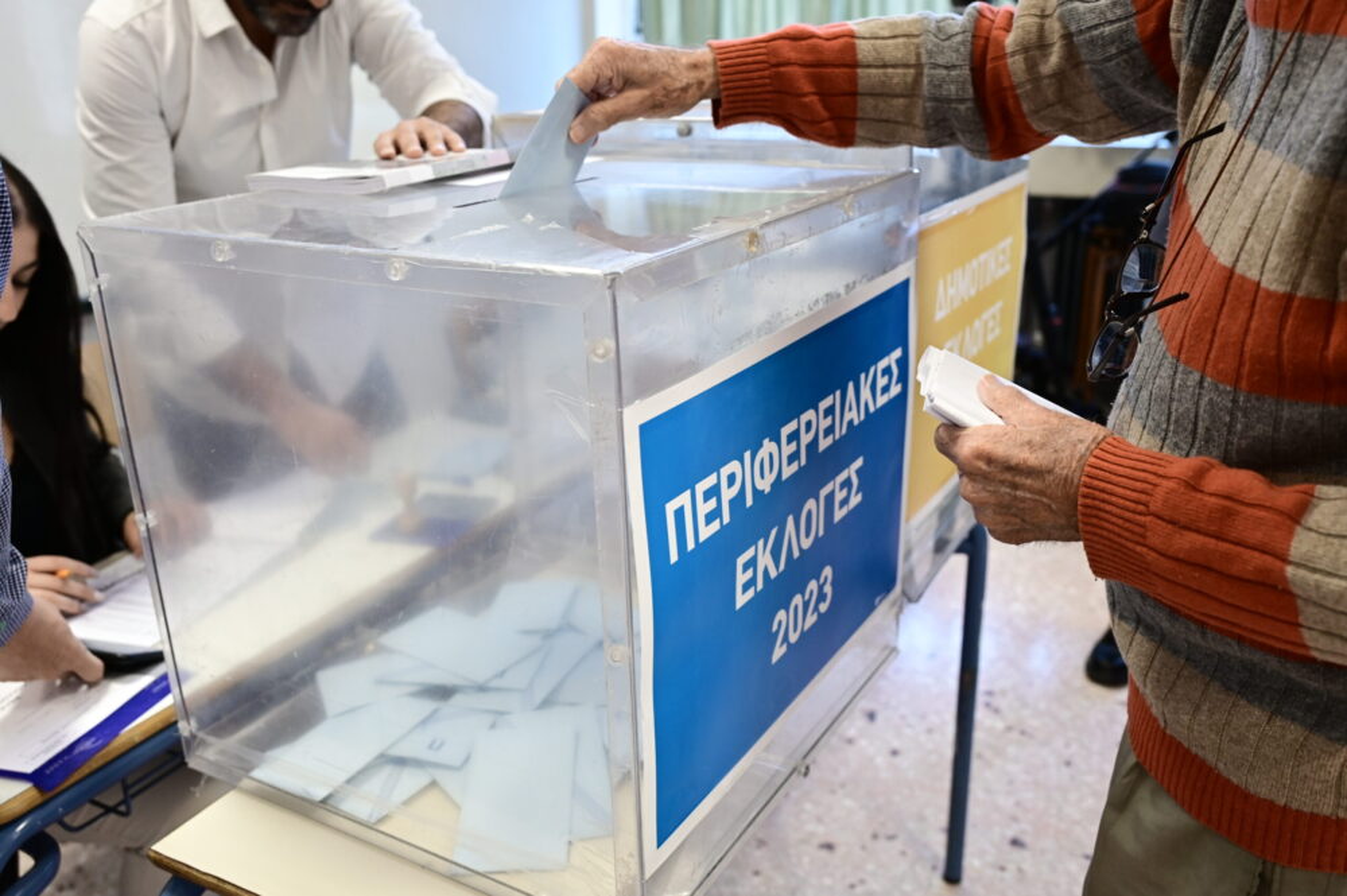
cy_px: 448
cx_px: 674
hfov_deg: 60.3
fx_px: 1159
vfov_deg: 42.3
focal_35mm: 31
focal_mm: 31
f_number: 4
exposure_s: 1/160
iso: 1000
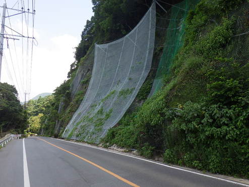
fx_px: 202
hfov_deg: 63.4
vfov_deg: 49.8
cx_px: 124
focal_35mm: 28
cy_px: 94
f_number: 4.2
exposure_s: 1/400
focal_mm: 5
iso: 250
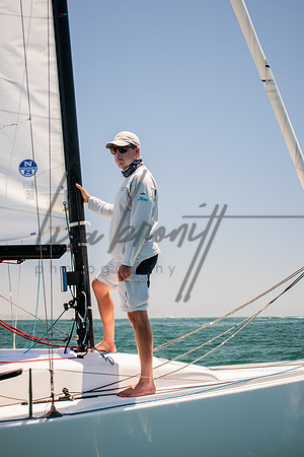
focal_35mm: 63
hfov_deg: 21.6
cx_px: 152
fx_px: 798
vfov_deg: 31.9
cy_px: 228
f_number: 5
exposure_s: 1/200
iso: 125
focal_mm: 42
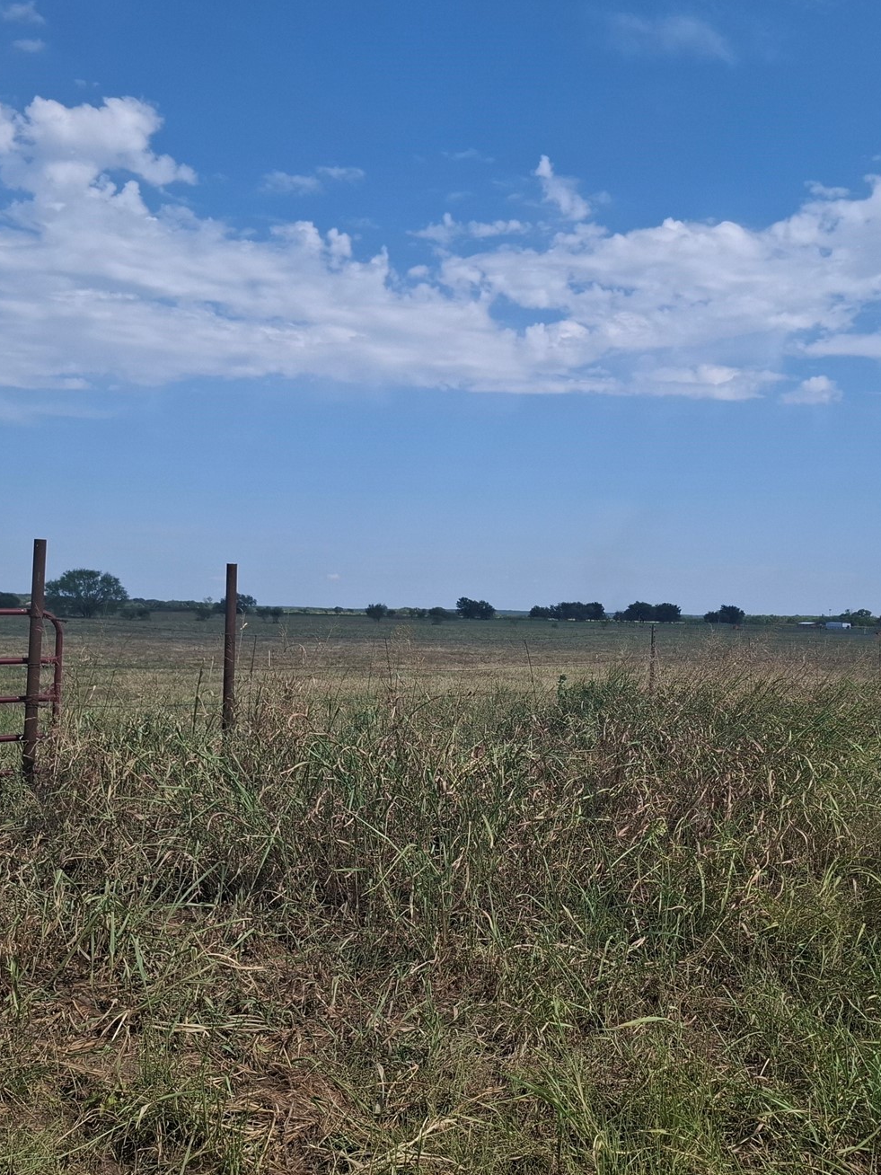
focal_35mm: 36
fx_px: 1222
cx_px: 534
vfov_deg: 51.4
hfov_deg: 39.5
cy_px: 600
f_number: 1.8
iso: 50
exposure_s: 1/1901
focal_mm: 5.54
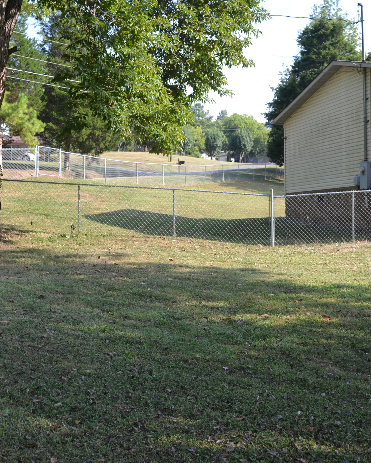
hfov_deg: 32.1
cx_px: 187
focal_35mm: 47
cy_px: 232
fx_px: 645
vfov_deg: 39.5
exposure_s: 1/125
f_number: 5.6
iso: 100
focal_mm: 22
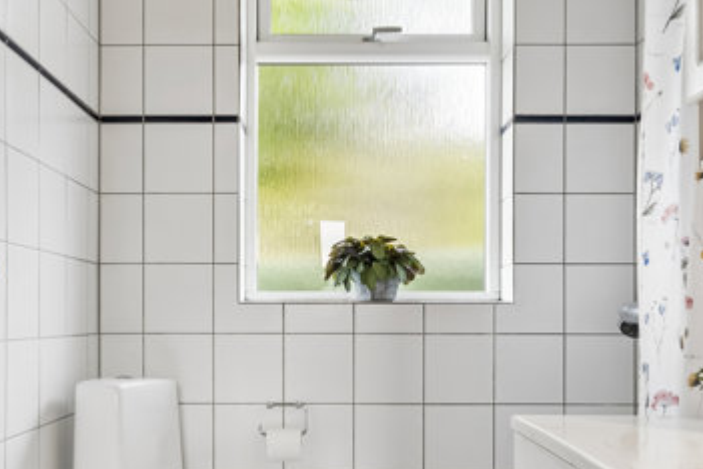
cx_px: 328
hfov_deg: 47.4
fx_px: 801
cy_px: 322
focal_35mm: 41
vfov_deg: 32.3
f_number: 8
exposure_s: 1/10
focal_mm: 12
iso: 200
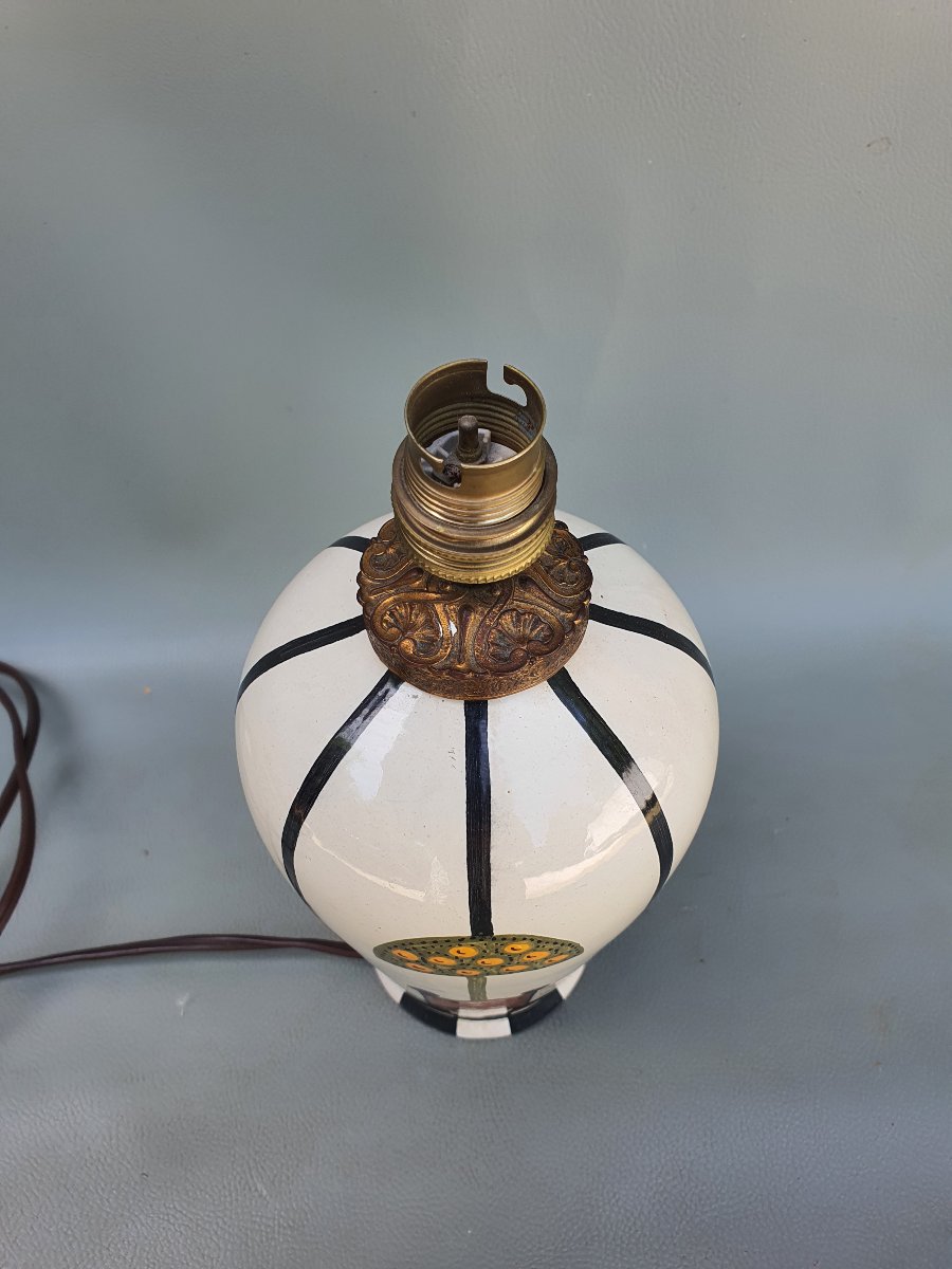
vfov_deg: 67.3
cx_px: 476
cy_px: 634
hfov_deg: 53.1
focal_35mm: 26
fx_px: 953
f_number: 2.4
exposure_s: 1/241
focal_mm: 4.3
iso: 50
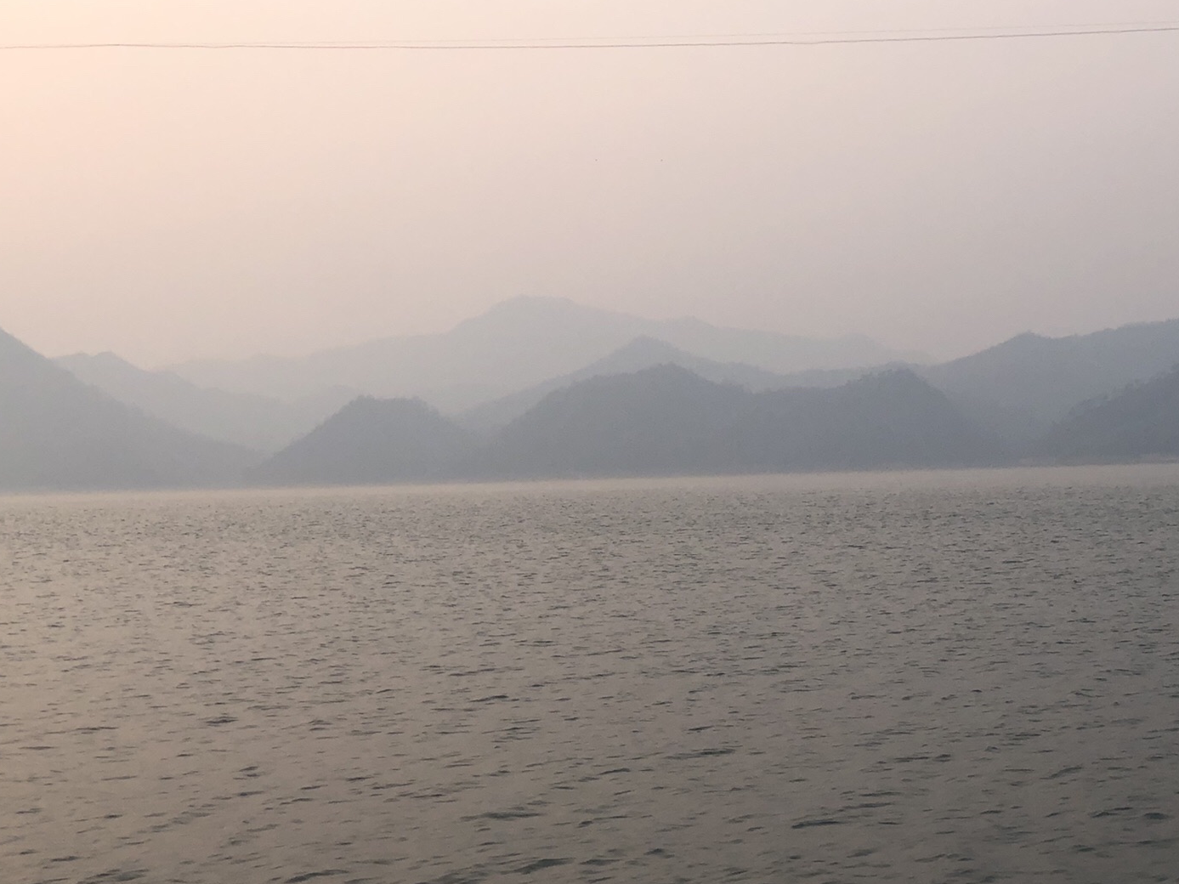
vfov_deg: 19.6
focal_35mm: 75
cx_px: 716
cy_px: 544
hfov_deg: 25.9
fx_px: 2554
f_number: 2.4
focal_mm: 6
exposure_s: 1/470
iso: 32
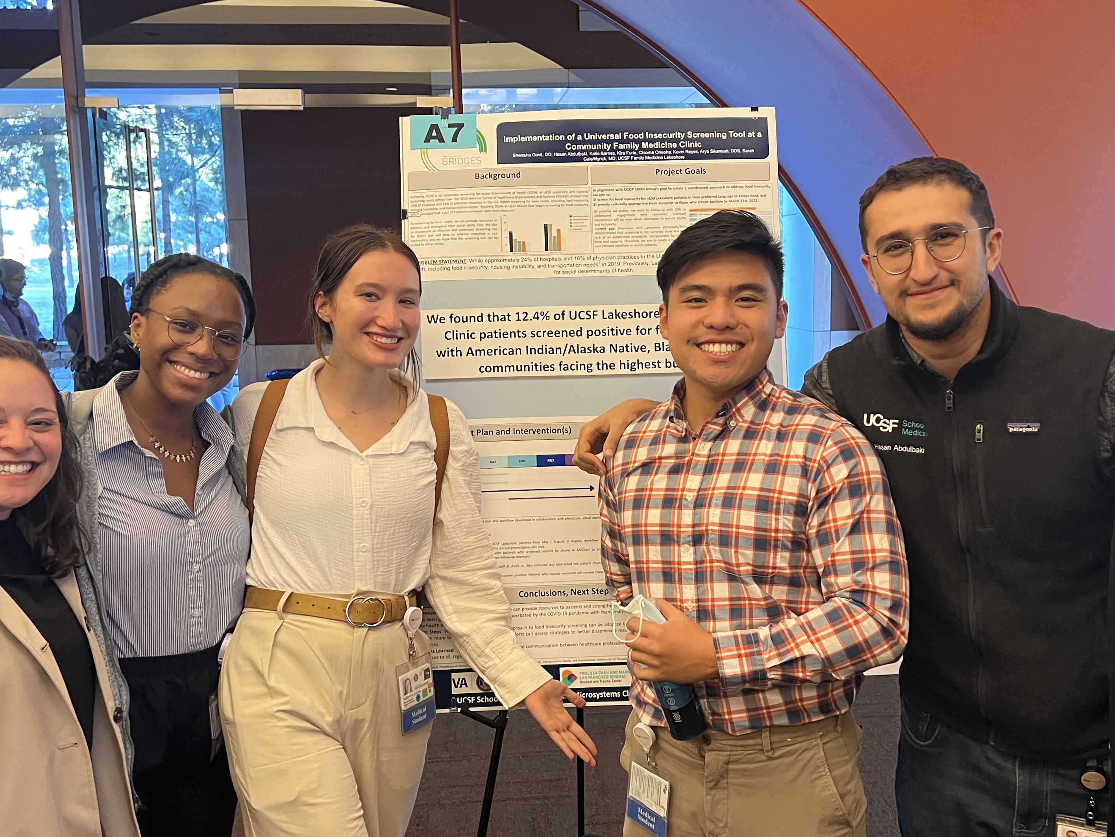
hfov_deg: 50.1
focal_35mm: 37
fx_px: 1192
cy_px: 425
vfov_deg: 38.7
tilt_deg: -7.4
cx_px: 557
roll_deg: +1.1
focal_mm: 5.7
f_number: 1.5
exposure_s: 1/60
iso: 200
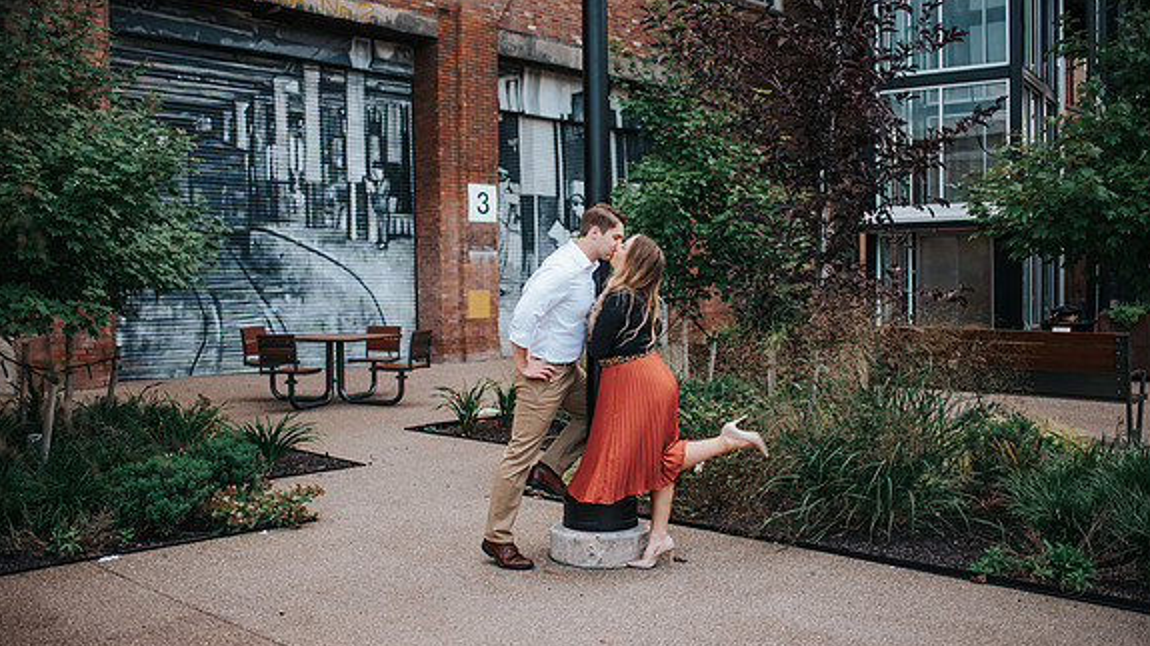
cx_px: 576
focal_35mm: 37
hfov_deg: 54.0
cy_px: 335
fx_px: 1128
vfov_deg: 32.0
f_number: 1.8
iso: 500
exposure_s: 1/800
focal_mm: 35
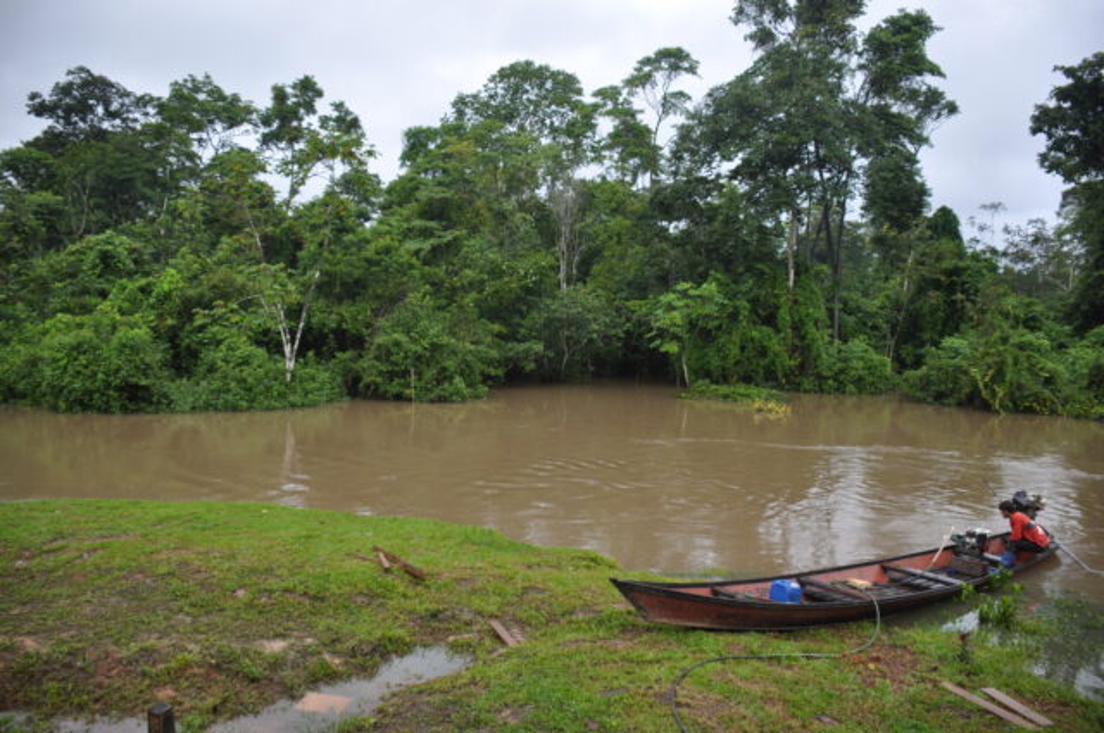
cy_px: 366
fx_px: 827
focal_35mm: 27
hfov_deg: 67.4
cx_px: 552
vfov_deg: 47.8
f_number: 3.5
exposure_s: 1/160
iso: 200
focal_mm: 18
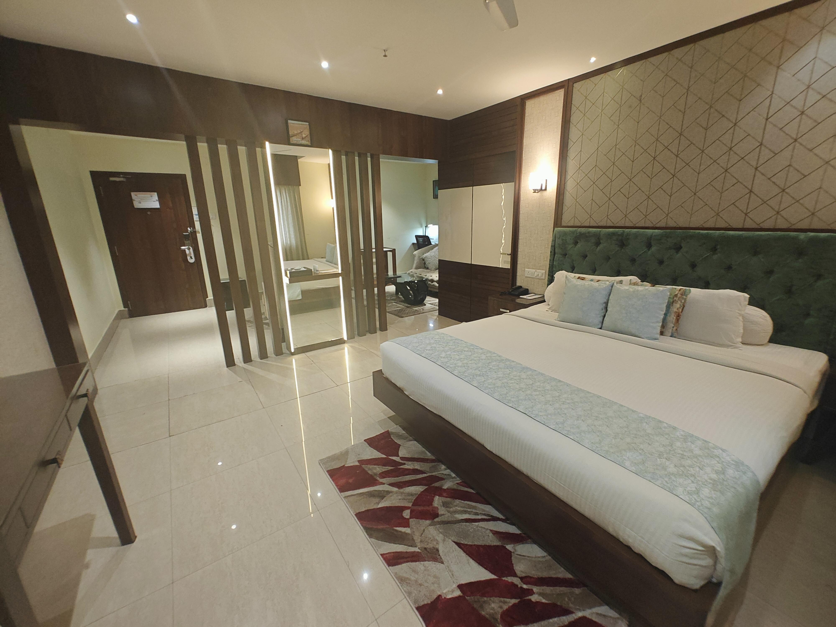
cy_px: 314
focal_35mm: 14
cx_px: 418
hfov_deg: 102.1
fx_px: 338
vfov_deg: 85.7
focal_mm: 2.59
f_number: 2.2
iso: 400
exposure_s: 1/33
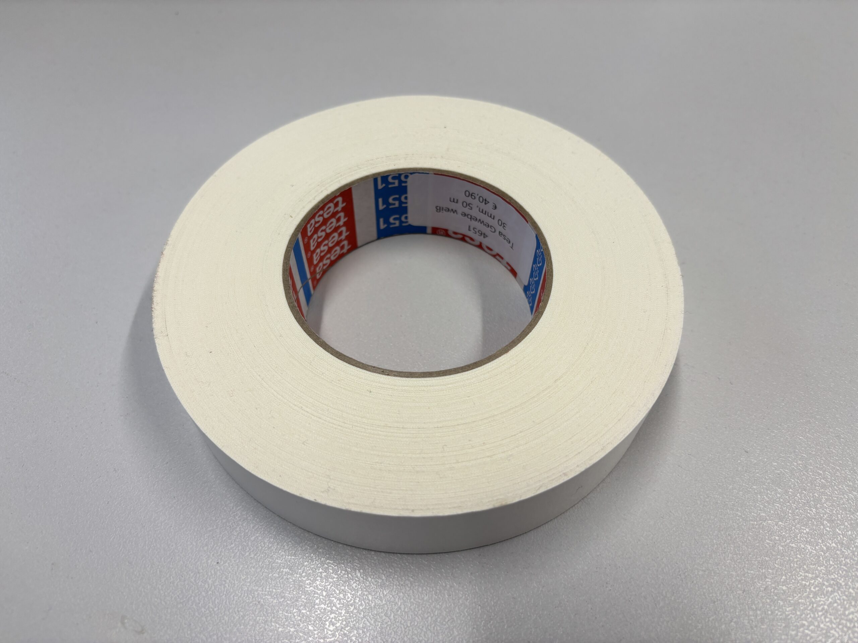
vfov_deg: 53.1
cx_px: 429
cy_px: 322
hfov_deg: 67.3
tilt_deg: -55.4
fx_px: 644
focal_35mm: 26
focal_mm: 5.96
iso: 40
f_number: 1.6
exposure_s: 1/100
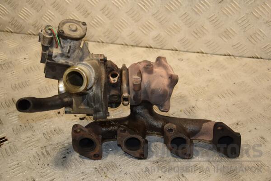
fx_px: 452
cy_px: 90
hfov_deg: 33.4
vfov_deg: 22.6
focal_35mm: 60
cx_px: 136
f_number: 4.8
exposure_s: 1/200
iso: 800
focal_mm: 40
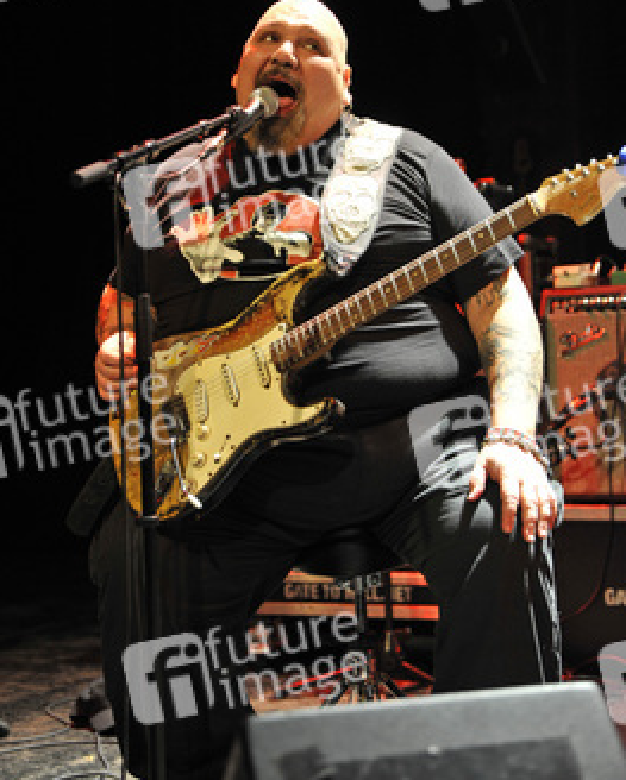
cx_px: 314
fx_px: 1850
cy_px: 312
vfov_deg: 23.8
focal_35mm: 80
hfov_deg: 19.2
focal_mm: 70
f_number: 2.8
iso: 1600
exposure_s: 1/160
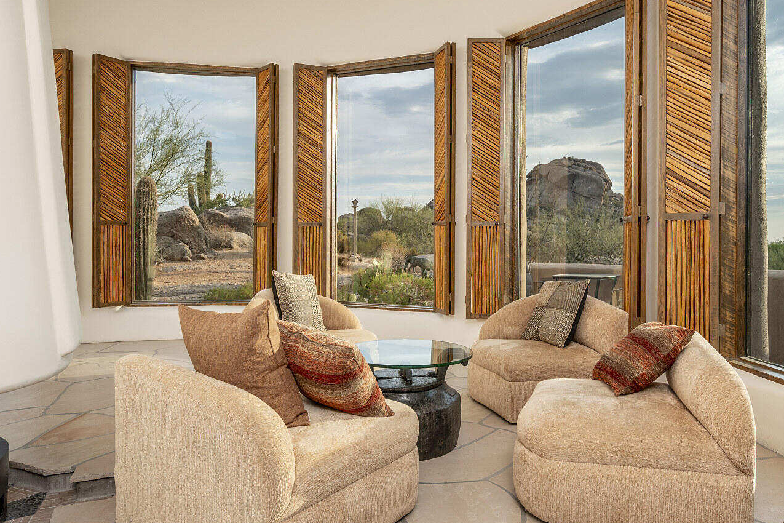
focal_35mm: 24
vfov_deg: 53.1
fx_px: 523
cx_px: 456
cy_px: 237
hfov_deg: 73.2
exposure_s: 1/200
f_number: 8
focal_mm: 17
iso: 640
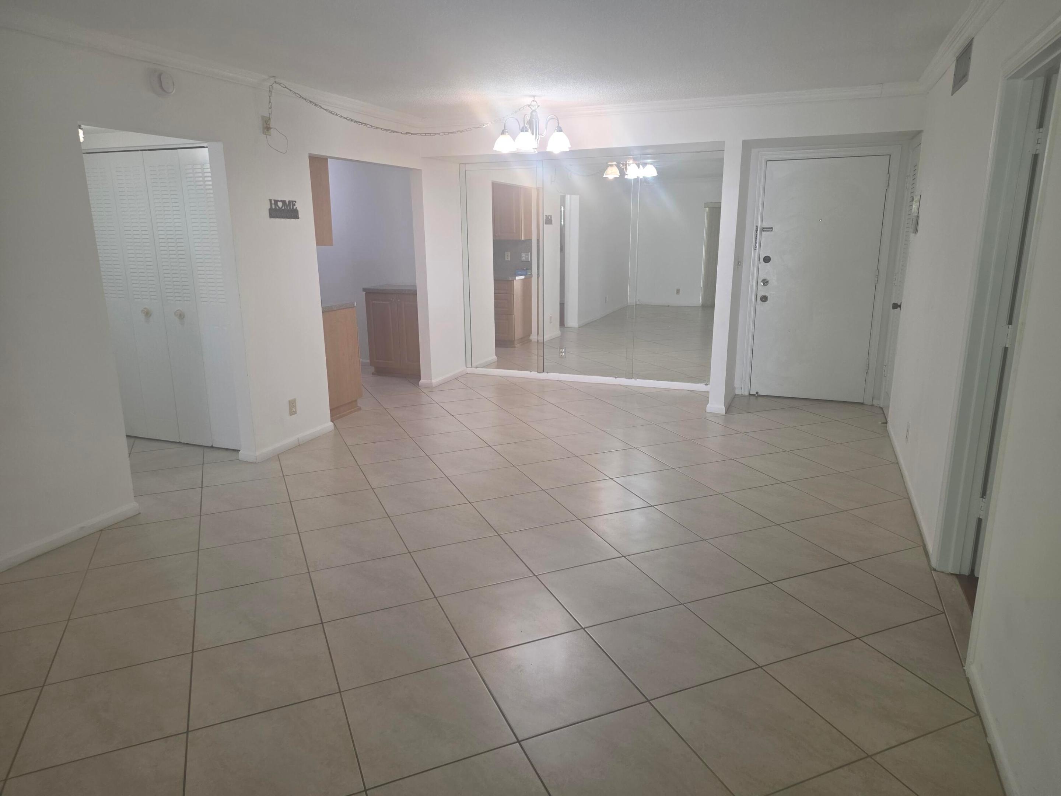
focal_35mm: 23
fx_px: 705
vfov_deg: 58.9
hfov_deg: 73.9
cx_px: 530
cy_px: 398
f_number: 1.7
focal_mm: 6.25
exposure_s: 1/120
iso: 200
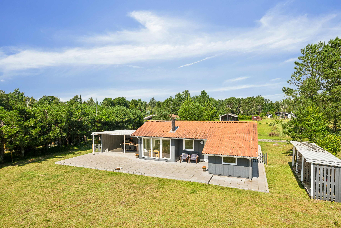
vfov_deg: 61.9
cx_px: 170
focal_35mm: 20
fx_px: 189
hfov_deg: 84.0
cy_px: 114
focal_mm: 20
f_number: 8
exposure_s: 1/250
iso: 200
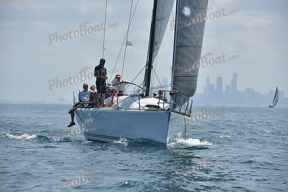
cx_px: 144
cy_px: 96
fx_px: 1600
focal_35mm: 200
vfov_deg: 6.9
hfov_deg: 10.3
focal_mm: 200
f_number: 9
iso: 250
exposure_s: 1/1250
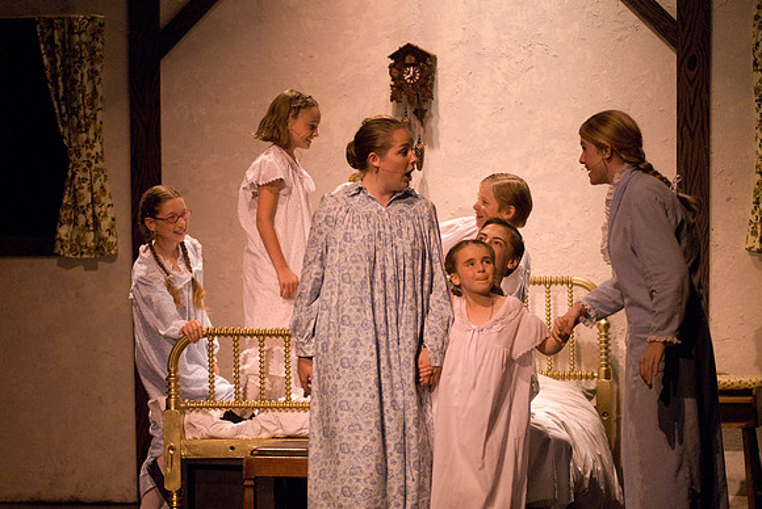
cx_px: 381
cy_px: 254
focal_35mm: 120
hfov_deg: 17.0
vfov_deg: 11.4
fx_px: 2542
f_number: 2.8
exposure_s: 1/160
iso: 1600
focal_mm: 80
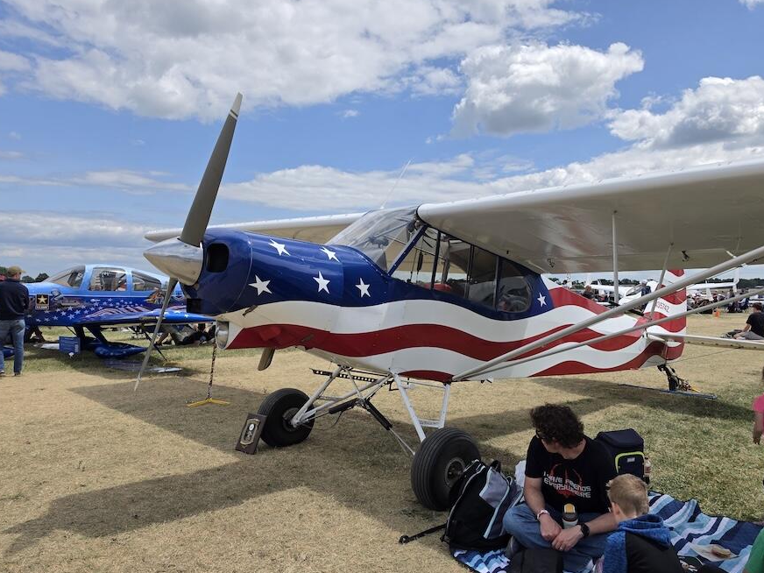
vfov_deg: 51.2
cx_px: 422
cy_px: 326
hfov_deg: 65.2
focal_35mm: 27
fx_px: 596
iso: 50
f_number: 1.4
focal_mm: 6.5
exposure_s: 1/7939
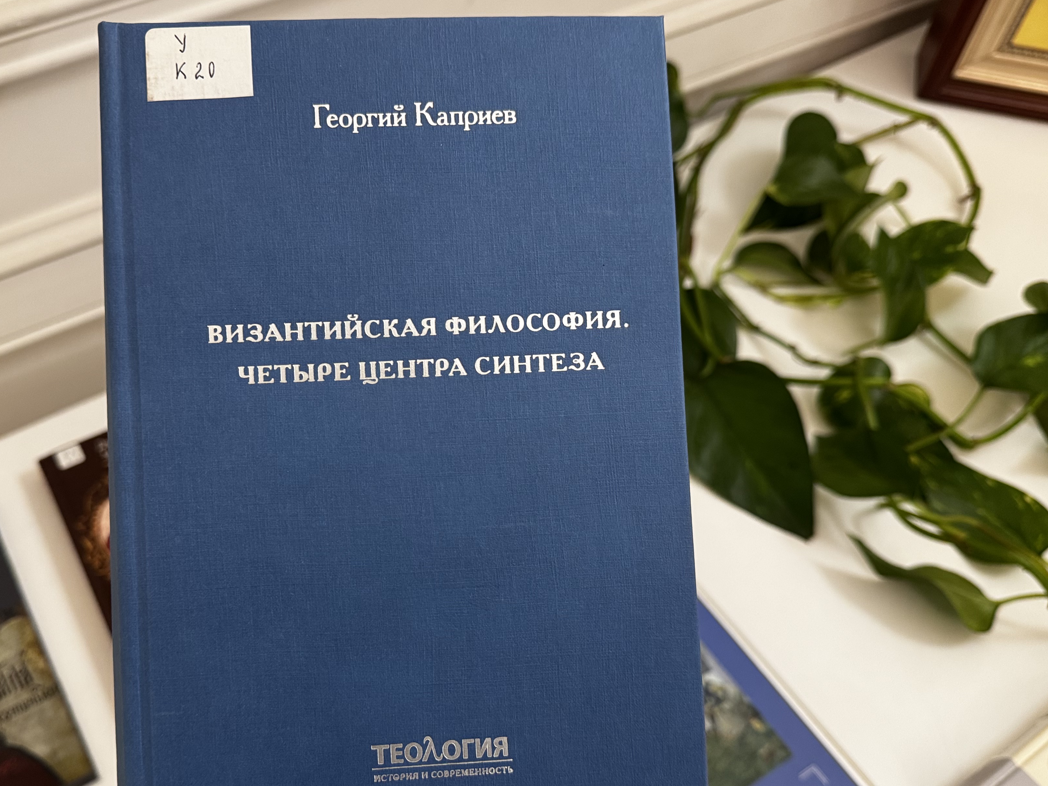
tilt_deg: -54.8
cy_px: 445
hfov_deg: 59.5
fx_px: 908
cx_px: 423
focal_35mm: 30
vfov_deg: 46.7
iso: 320
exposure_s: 1/50
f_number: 1.78
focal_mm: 6.76
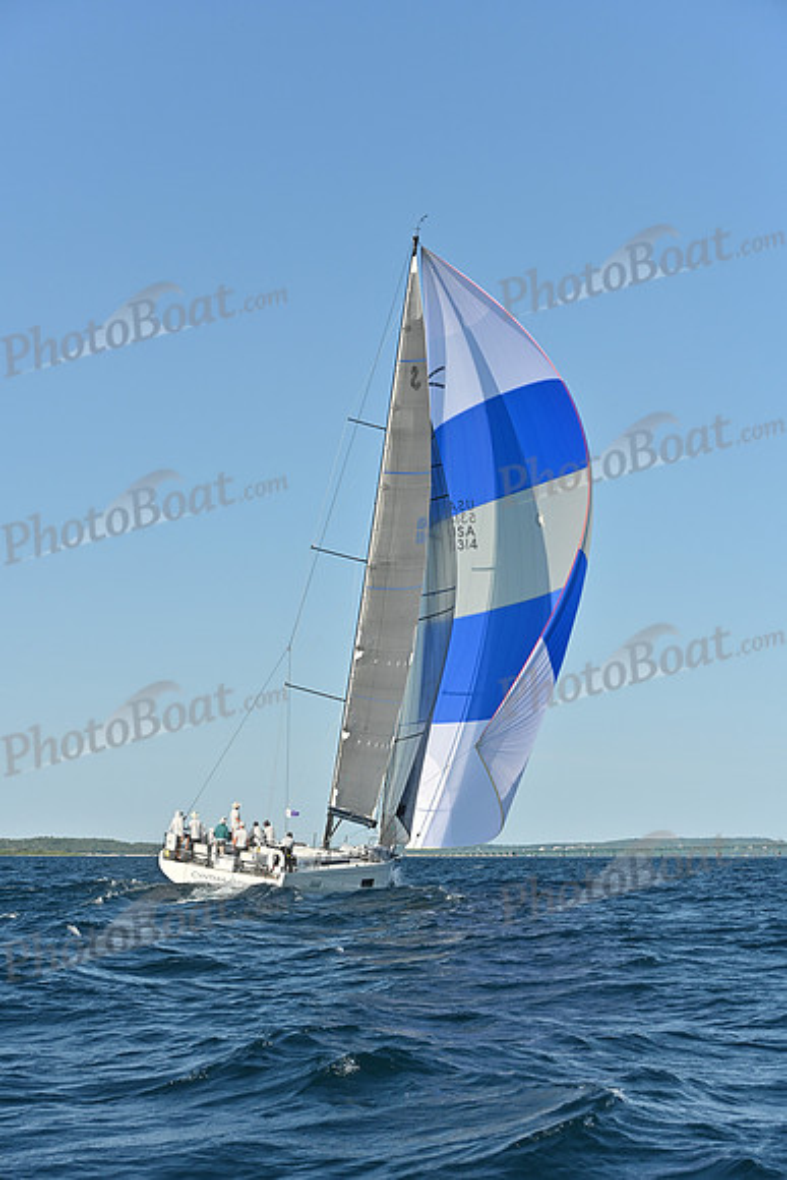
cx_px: 394
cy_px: 590
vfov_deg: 28.8
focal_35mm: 70
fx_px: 2294
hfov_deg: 19.5
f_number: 6.3
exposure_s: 1/1600
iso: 320
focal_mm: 70
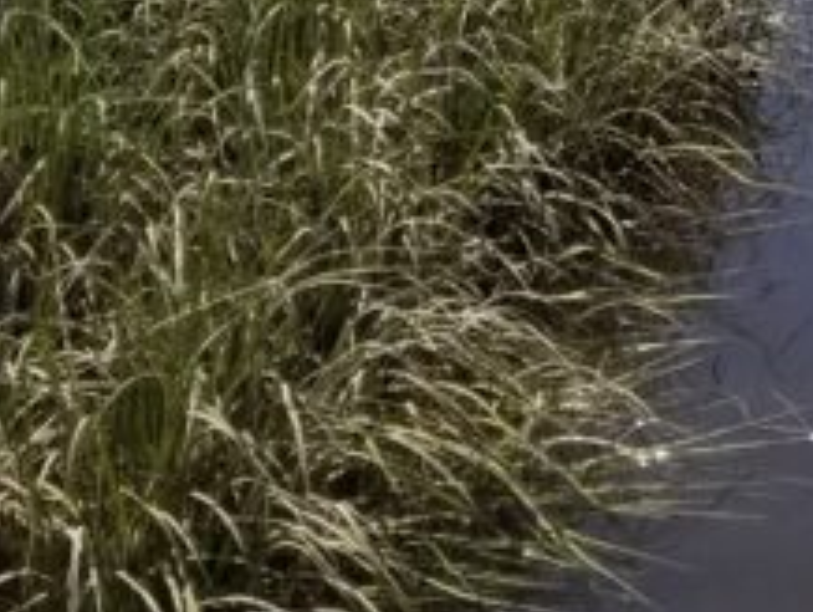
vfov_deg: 10.7
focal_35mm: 122
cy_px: -780
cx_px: 1156
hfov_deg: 15.1
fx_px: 2868
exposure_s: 1/4512
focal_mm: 4.25
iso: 50
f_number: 1.7
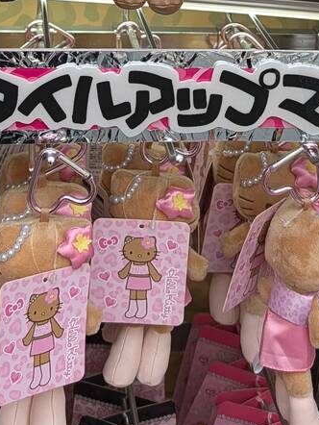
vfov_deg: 20.6
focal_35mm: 87
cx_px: 158
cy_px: -124
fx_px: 1068
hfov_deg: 17.0
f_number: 1.68
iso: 31
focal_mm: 6.9
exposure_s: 1/327
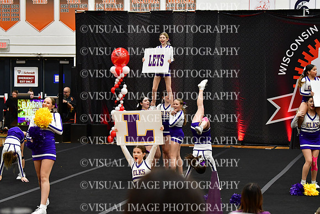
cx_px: 160
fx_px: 1067
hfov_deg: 17.1
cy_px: 107
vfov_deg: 11.4
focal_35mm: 120
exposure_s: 1/500
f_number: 3.5
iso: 4000
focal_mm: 80
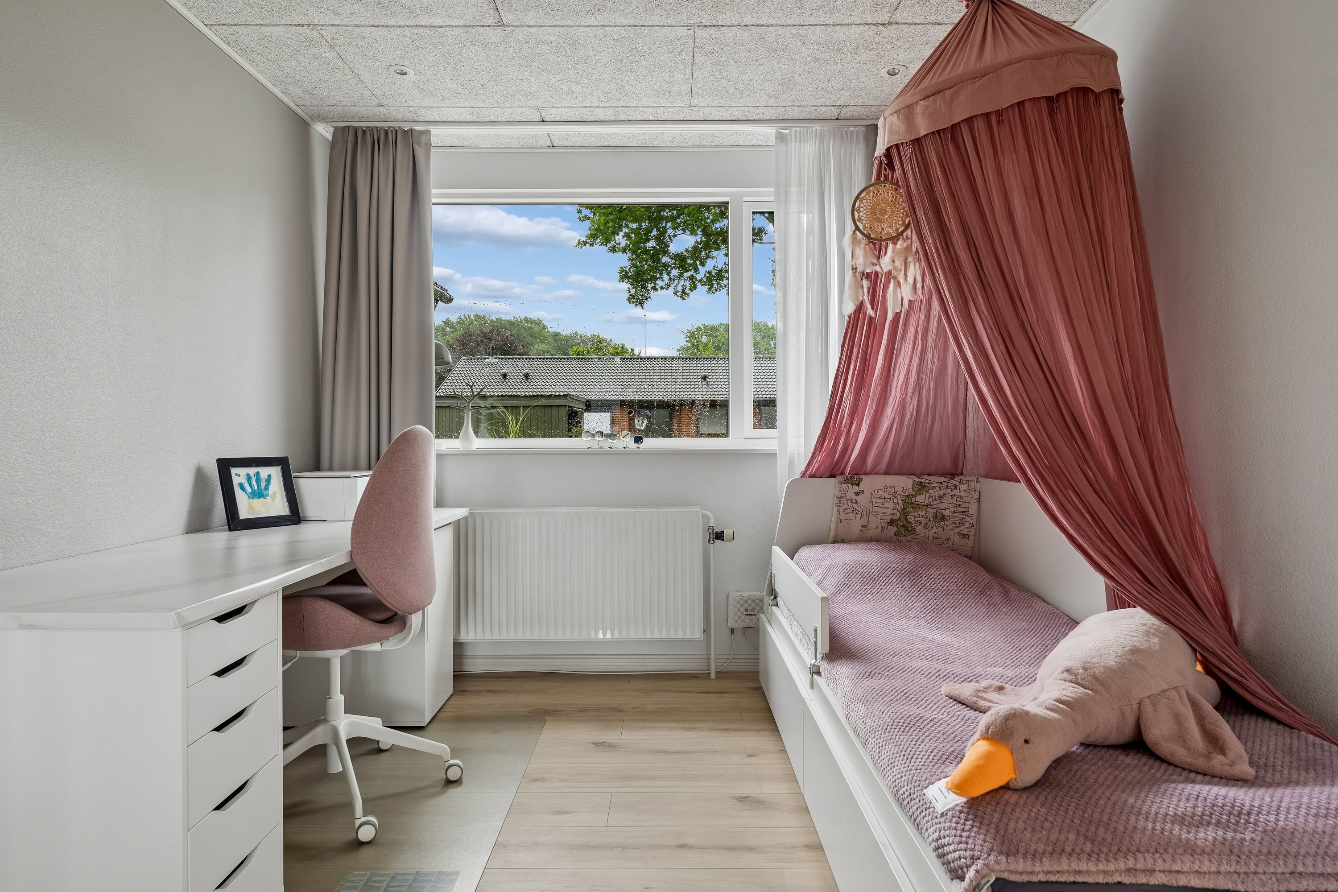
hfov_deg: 82.6
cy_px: 446
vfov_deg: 60.7
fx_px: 762
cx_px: 669
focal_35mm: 20
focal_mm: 20.5
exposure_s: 1/10
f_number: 8
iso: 200
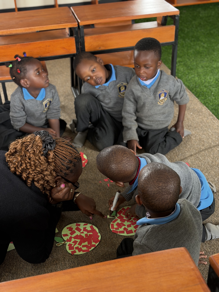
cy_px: 146
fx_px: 405
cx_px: 110
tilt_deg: -32.1
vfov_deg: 39.7
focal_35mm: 48
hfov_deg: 30.3
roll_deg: +2.7
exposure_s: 1/60
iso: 160
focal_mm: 6.76
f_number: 1.78
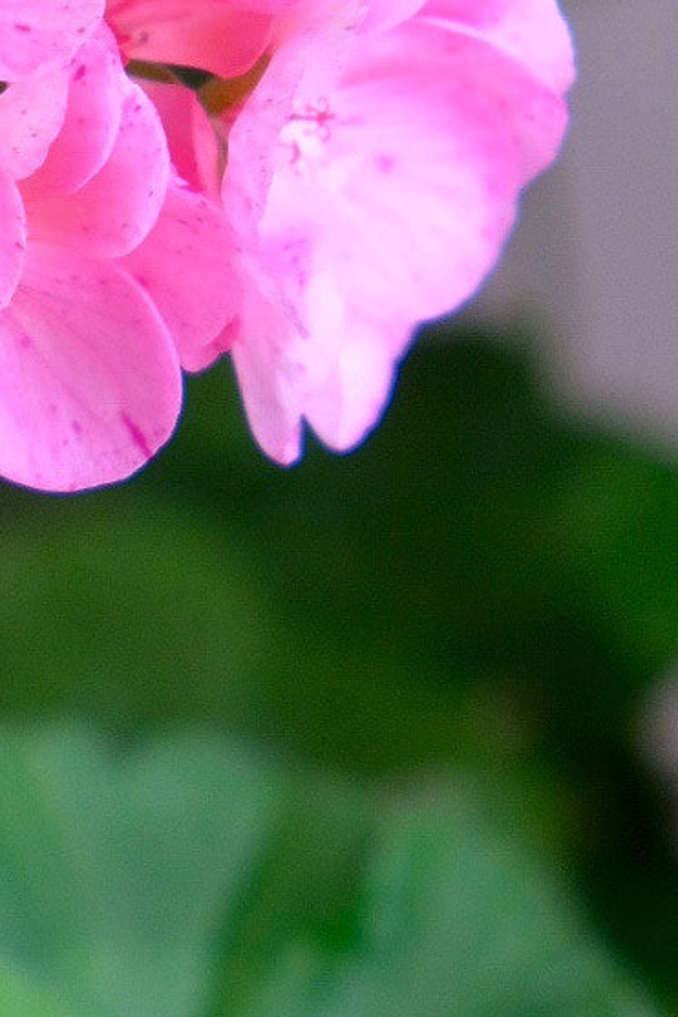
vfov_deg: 8.6
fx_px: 6747
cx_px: -196
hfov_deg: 5.7
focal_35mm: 239
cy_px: 318
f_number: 4
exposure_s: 1/60
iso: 640
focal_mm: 55
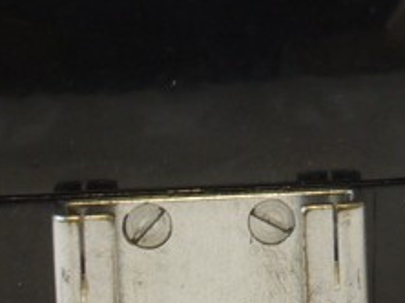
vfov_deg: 4.5
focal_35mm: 325
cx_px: 469
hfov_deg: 6.1
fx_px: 3798
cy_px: -210
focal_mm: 30
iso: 400
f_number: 9
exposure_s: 1/15
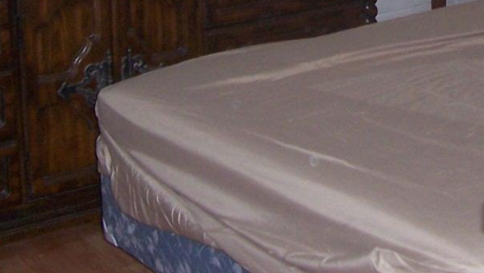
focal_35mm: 101
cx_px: 445
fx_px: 1297
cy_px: -189
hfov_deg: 20.7
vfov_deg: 11.3
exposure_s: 1/60
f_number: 2.7
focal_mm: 5.6
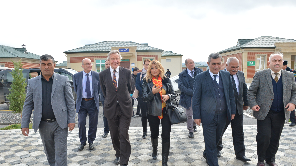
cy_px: 92
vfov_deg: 44.3
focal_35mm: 26
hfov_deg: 71.9
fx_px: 204
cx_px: 143
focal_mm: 24
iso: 800
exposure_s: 1/500
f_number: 10
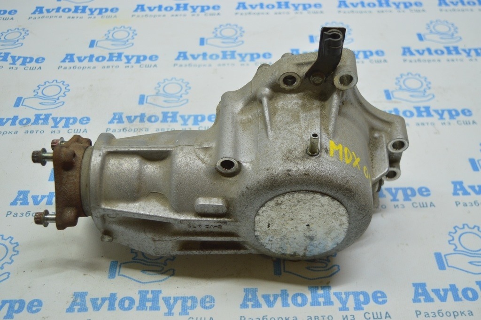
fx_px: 601
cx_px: 240
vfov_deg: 29.8
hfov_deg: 43.6
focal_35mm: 45
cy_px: 160
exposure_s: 1/60
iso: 400
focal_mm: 30
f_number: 4.2
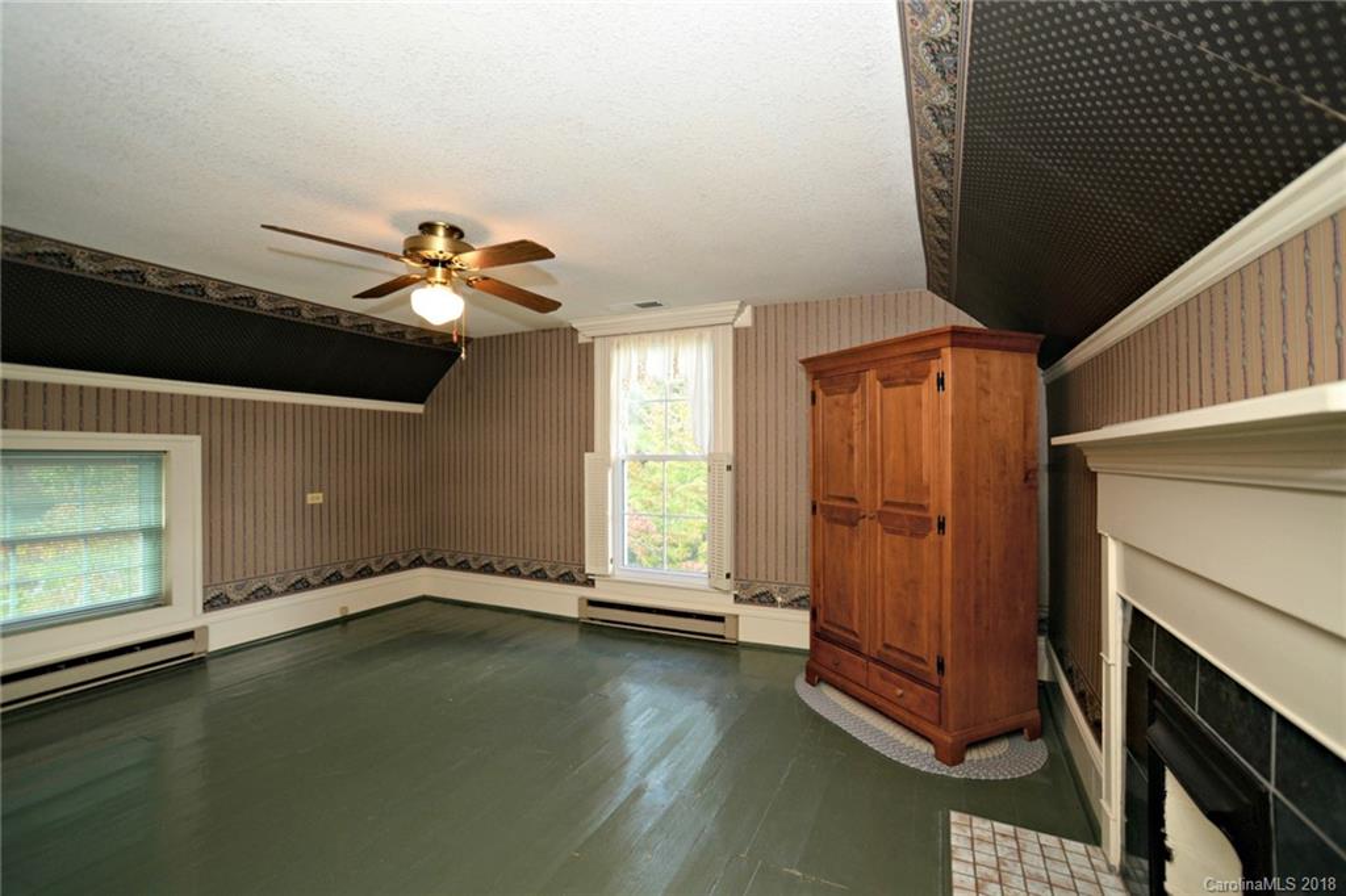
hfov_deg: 100.4
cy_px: 448
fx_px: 561
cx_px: 673
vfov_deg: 77.3
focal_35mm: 15
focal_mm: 15
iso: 800
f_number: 5
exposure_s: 1/60
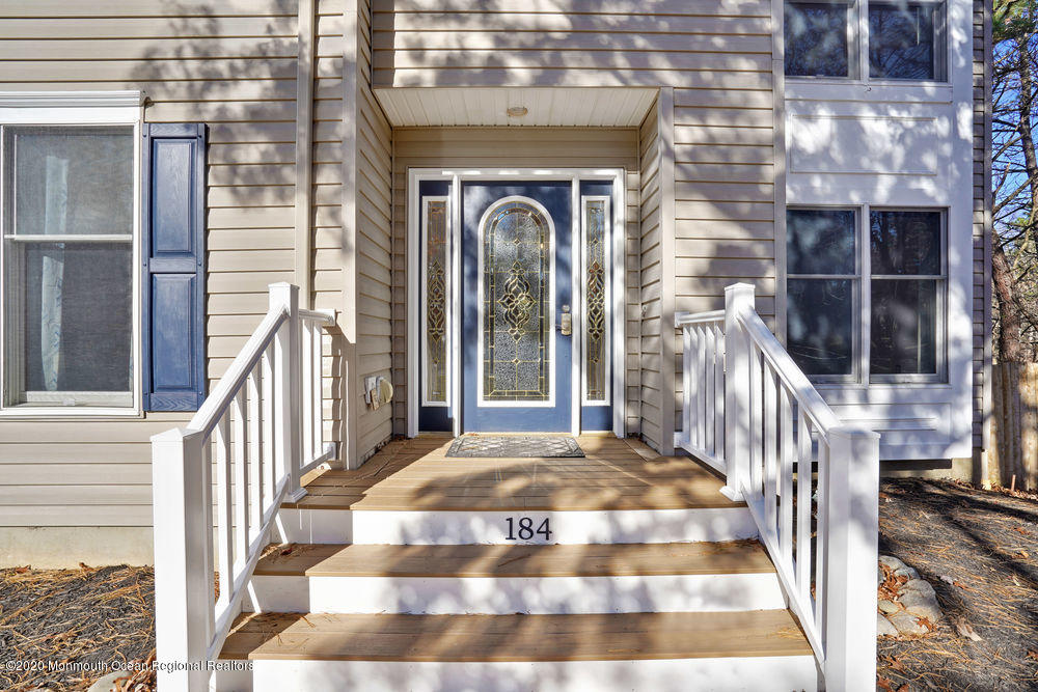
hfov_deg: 96.7
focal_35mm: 16
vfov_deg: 73.8
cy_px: 346
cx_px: 519
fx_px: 461
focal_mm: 16
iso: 100
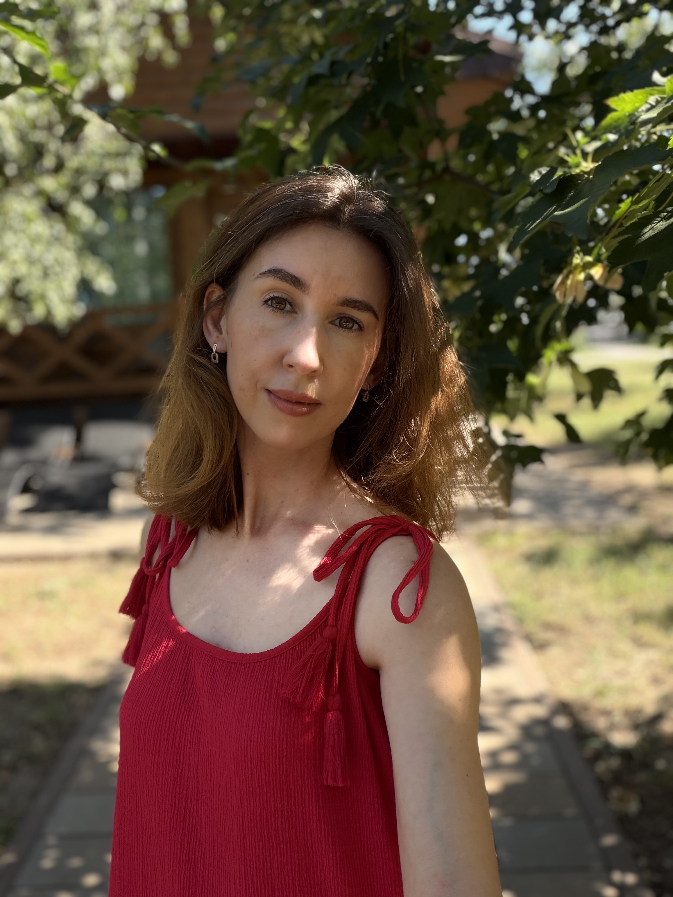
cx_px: 336
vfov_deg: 60.0
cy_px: 448
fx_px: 778
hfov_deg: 46.8
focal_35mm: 30
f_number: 1.9
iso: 25
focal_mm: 2.71
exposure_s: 1/176
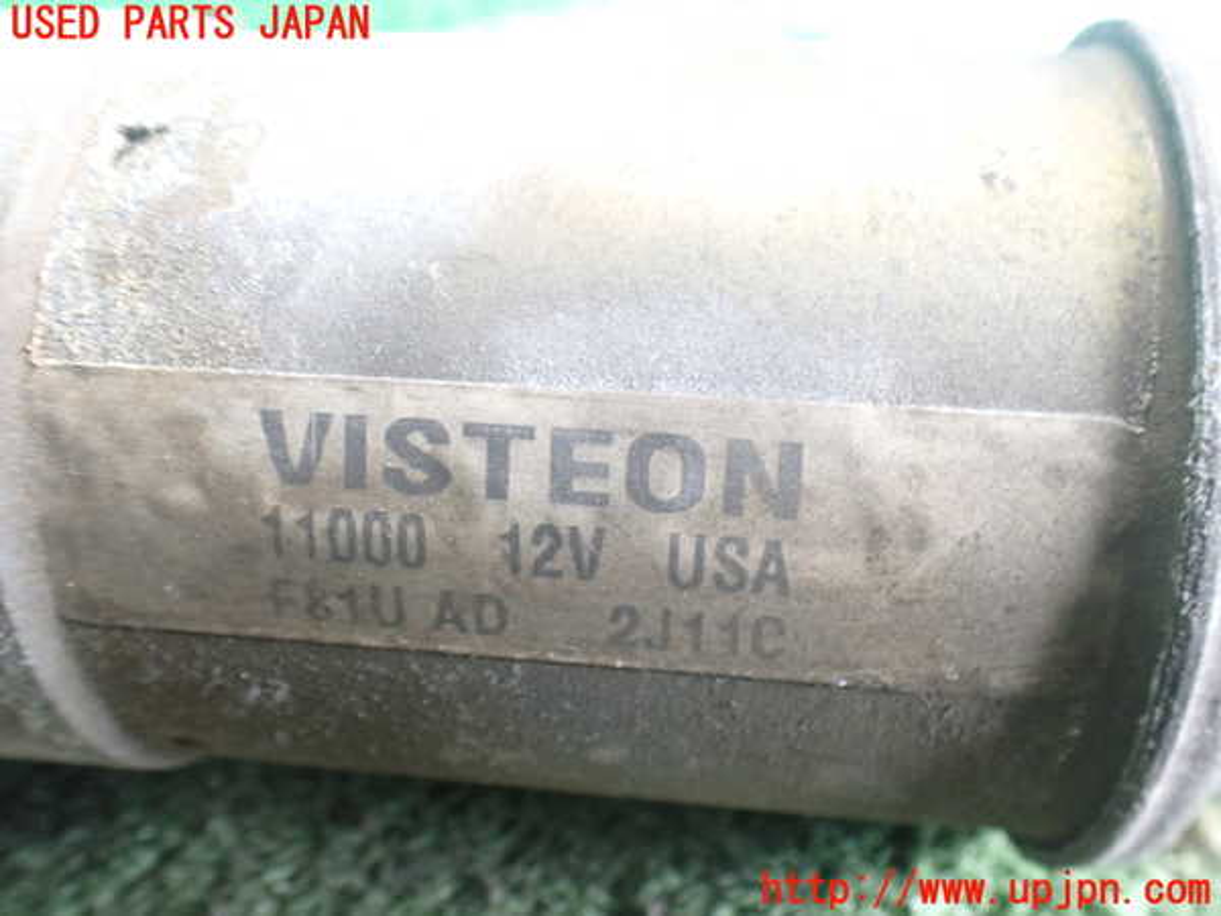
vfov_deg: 46.8
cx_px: 610
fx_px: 1058
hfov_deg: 60.0
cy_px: 458
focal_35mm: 30
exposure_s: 1/40
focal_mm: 5.4
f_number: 2.3
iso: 800
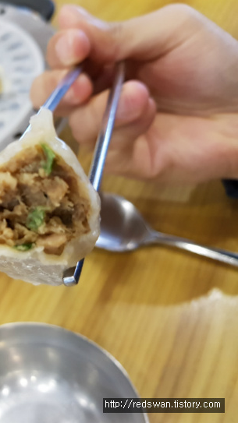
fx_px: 427
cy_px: 212
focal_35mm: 38
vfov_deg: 52.8
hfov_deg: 27.5
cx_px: -44
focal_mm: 4.2
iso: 250
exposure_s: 1/30
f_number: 1.7
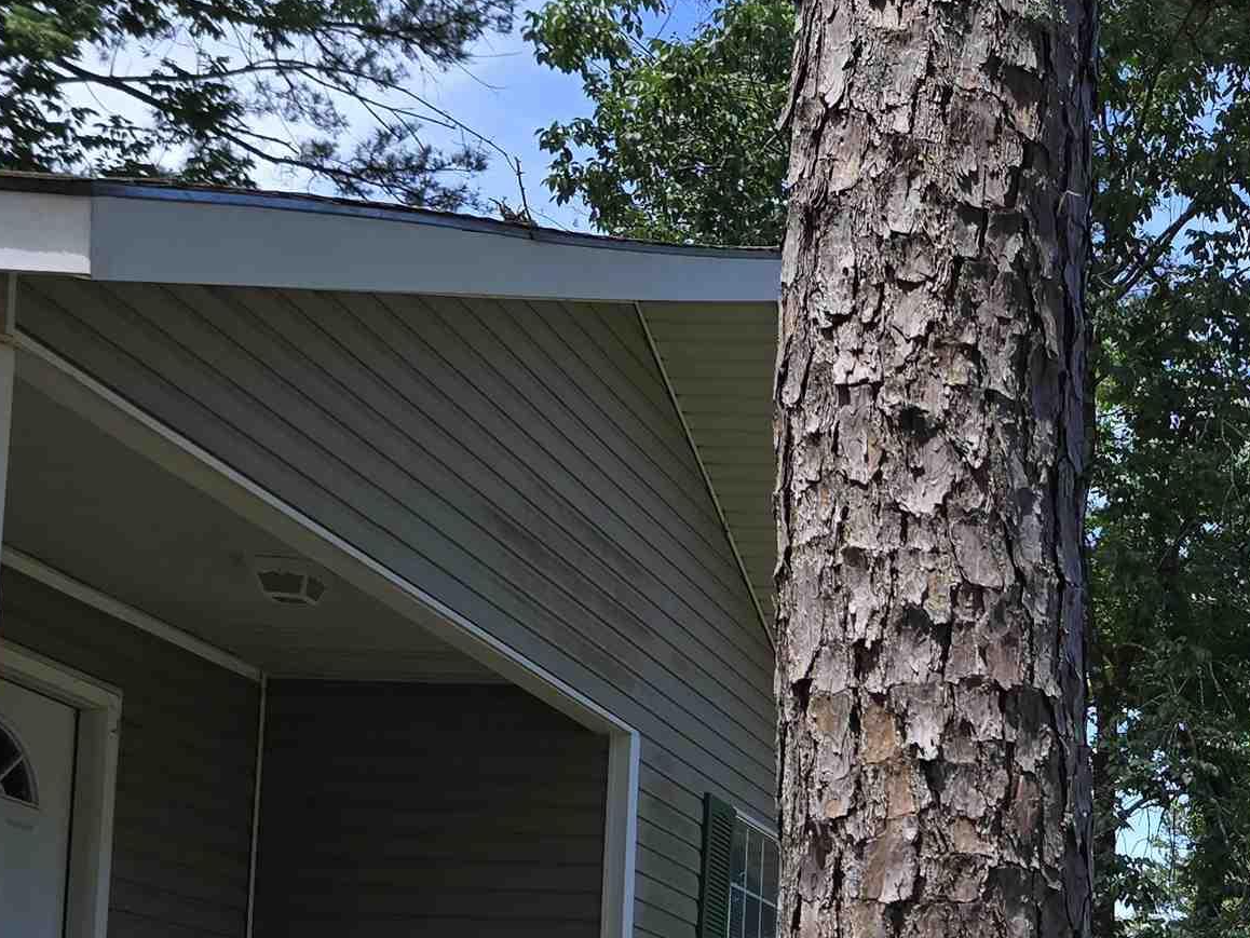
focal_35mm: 61
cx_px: 1455
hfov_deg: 28.1
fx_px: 2203
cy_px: 1111
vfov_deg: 22.3
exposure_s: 1/300
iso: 12
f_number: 1.7
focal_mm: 6.3
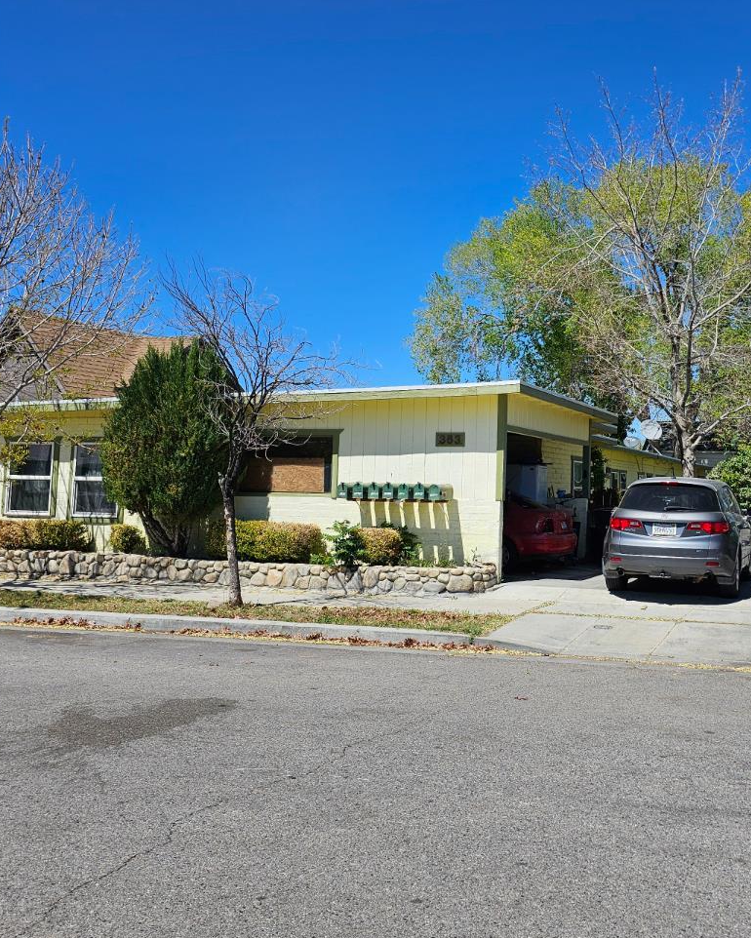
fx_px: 972
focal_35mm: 35
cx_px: 576
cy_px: 406
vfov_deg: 51.4
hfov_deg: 40.8
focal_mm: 6.3
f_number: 1.7
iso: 10
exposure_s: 1/1123
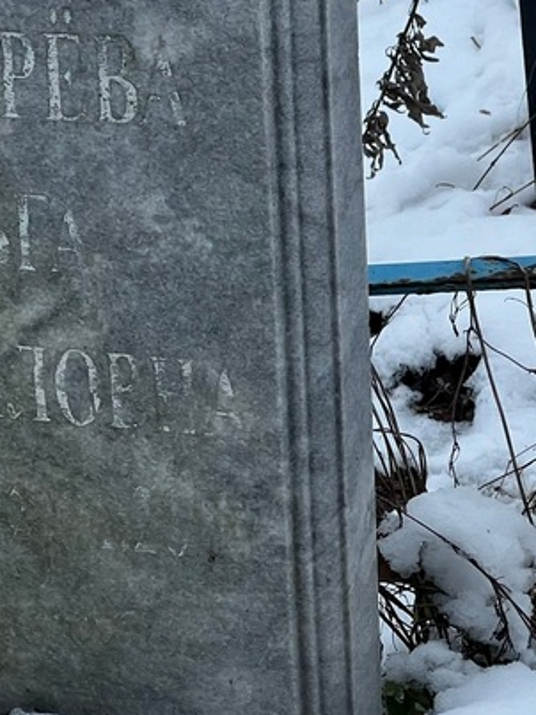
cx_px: 140
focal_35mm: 153
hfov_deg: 9.7
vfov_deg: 12.9
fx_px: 3160
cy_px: 373
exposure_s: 1/99
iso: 160
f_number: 2.8
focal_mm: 9
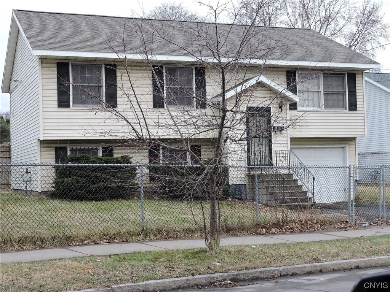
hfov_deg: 32.2
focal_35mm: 60
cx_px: 195
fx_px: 676
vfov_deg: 24.4
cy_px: 146
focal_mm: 10.7
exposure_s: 1/80
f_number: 4.2
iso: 100
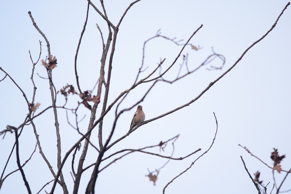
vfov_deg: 1.8
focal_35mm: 750
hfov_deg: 2.7
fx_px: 6062
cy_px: 97
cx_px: 146
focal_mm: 500
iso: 1250
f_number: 6.3
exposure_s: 1/640
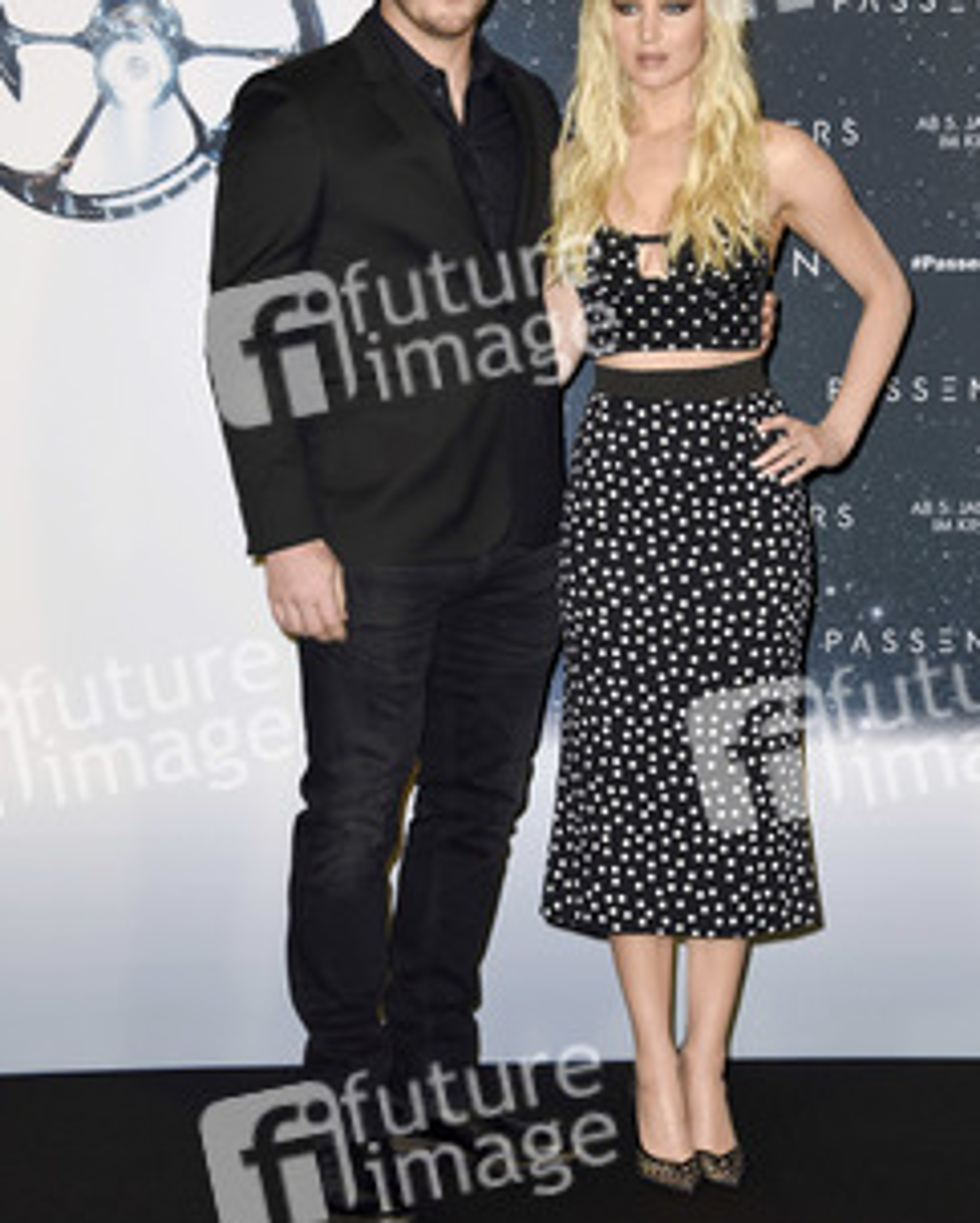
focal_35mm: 77
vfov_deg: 24.7
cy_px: 535
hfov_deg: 19.9
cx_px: 526
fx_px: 2789
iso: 800
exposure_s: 1/200
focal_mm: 62
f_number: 5.6
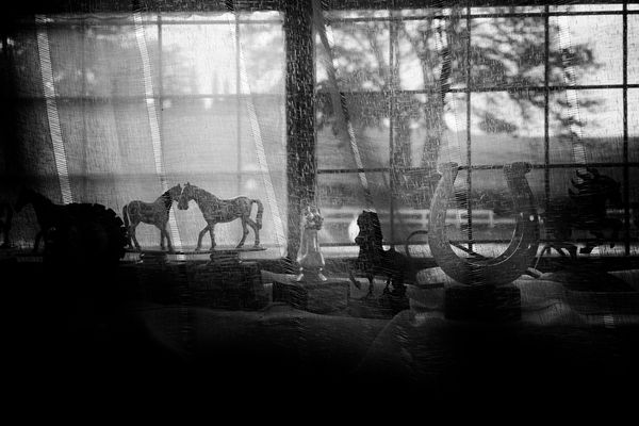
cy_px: 213
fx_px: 621
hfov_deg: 54.4
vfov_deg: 37.9
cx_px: 320
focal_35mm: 35
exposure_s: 1/80
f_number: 8
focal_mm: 35
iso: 320
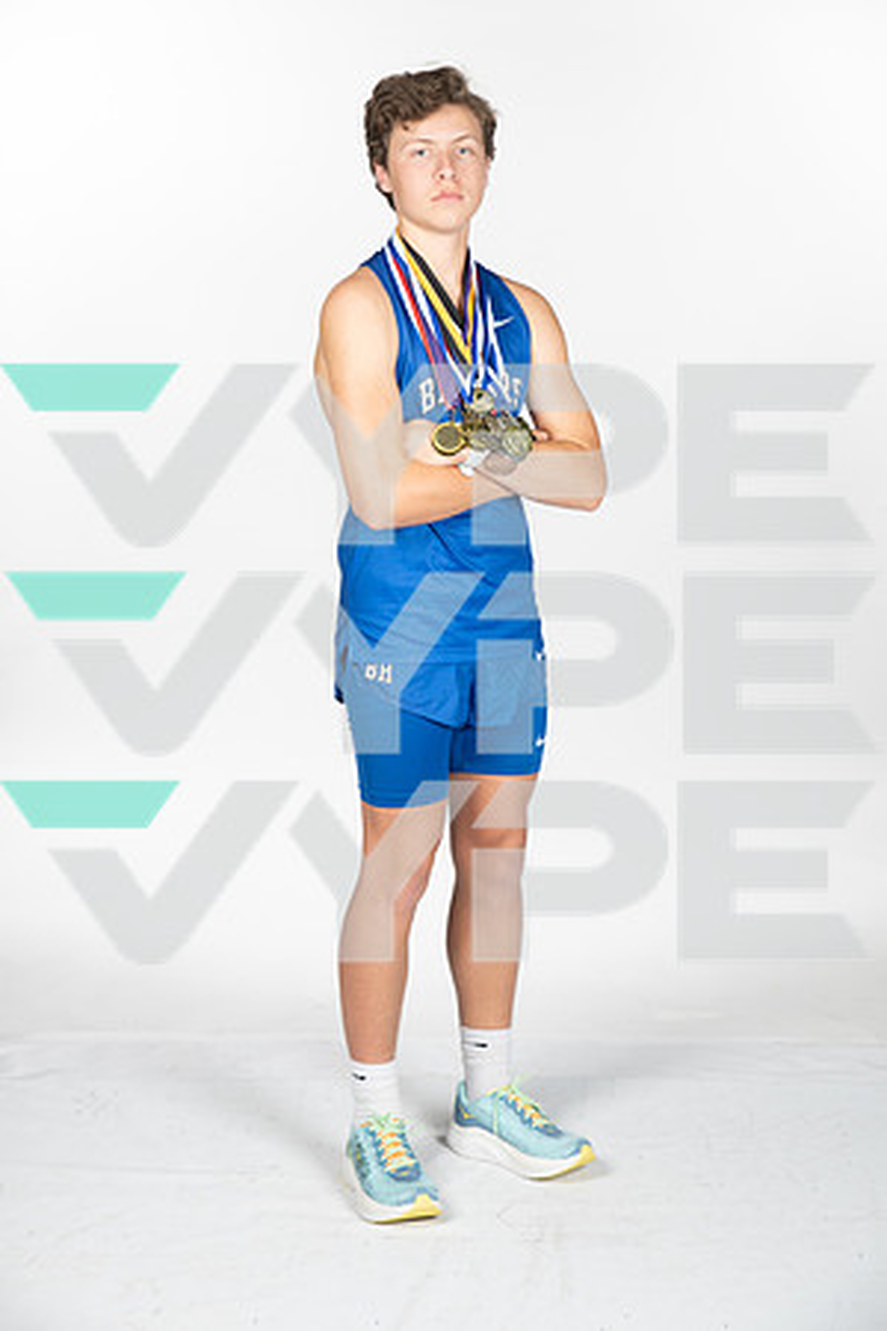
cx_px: 444
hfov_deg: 21.9
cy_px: 666
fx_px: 2291
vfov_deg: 32.4
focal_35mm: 62
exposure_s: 1/400
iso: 250
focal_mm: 62
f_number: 7.1
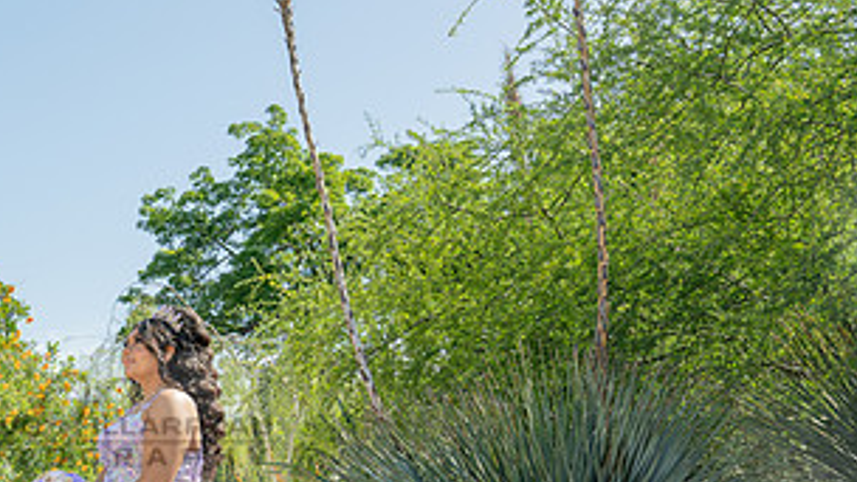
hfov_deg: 39.2
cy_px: 419
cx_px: 54
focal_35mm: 48
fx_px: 1091
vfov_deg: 24.3
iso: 200
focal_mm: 24
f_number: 9
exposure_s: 1/200
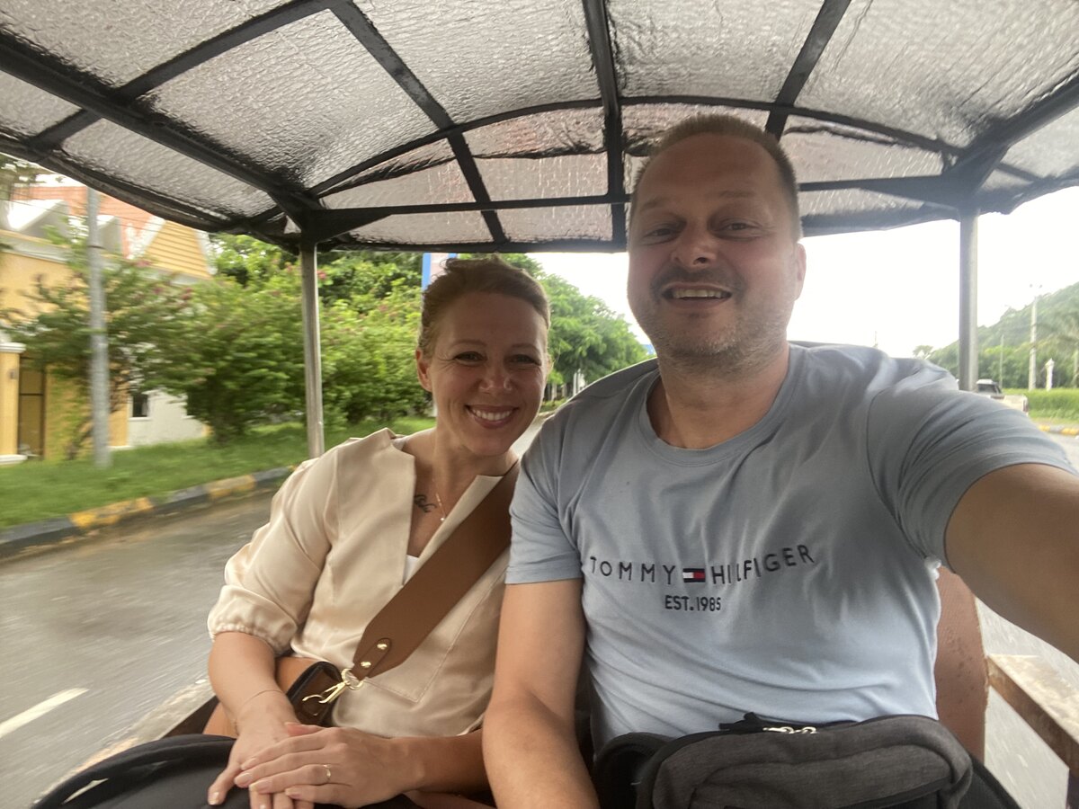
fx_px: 717
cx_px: 540
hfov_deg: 73.9
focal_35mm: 23
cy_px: 404
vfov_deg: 58.9
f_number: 2.2
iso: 100
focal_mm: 2.71
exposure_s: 1/60
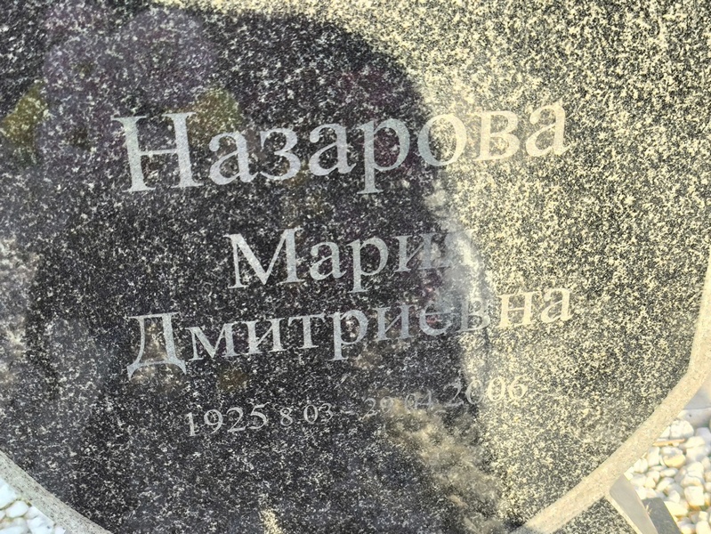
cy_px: 267
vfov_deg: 29.1
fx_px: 1027
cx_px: 356
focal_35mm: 50
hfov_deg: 38.2
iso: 50
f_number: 1.7
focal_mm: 4.71
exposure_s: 1/197
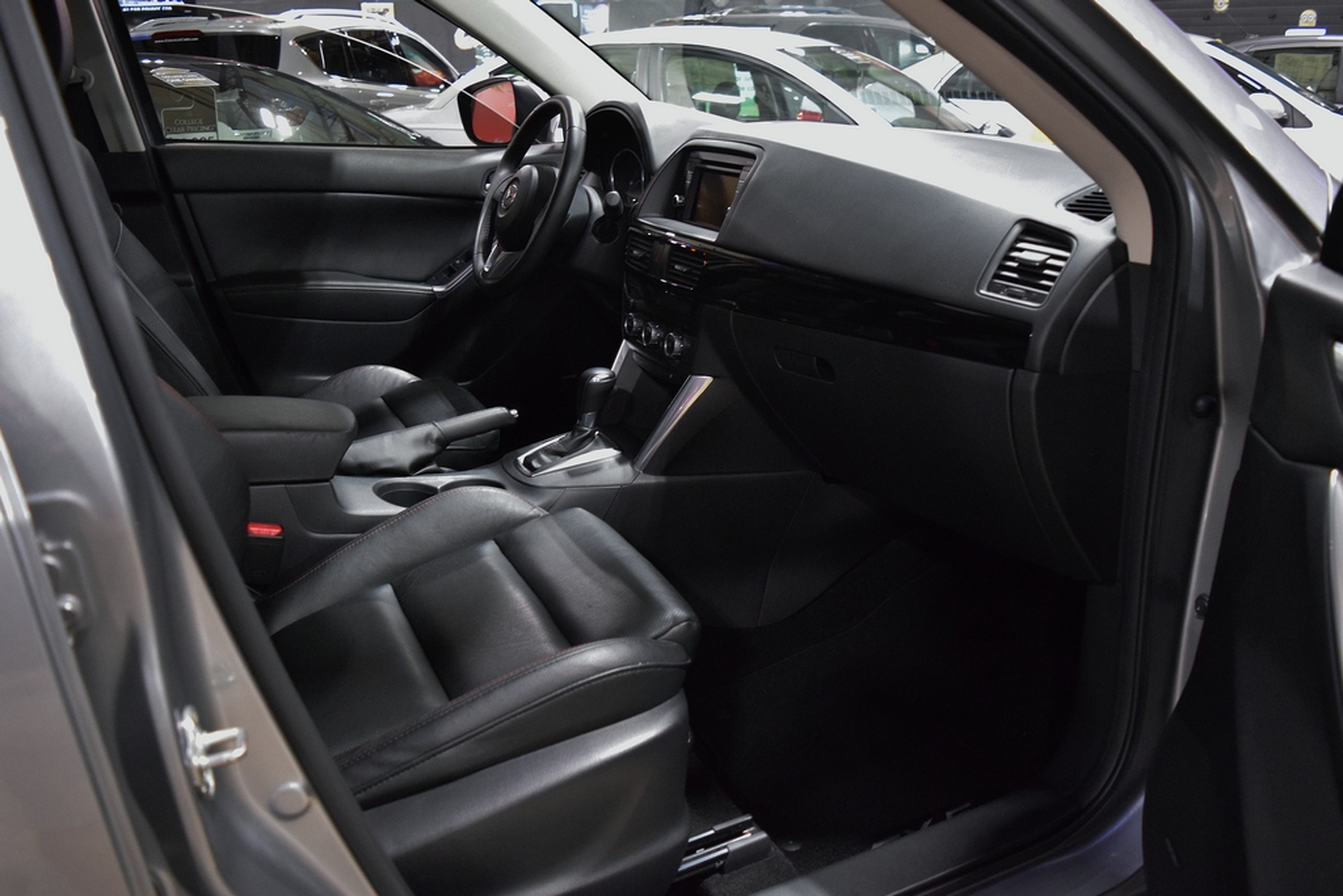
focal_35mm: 27
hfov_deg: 67.4
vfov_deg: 47.9
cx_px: 672
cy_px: 448
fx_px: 1007
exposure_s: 1/60
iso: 5000
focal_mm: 18
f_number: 3.5
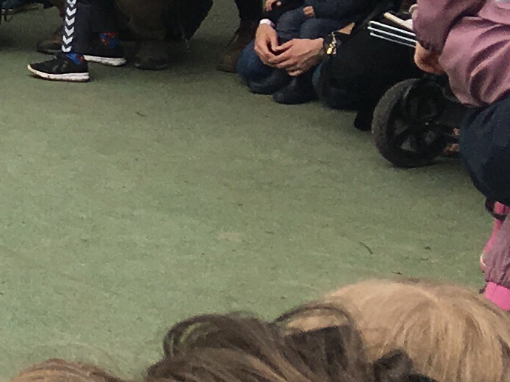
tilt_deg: -6.3
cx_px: -870
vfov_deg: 8.5
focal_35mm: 170
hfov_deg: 9.7
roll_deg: -0.1
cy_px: -234
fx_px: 2505
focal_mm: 4.15
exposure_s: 1/368
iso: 25
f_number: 2.2
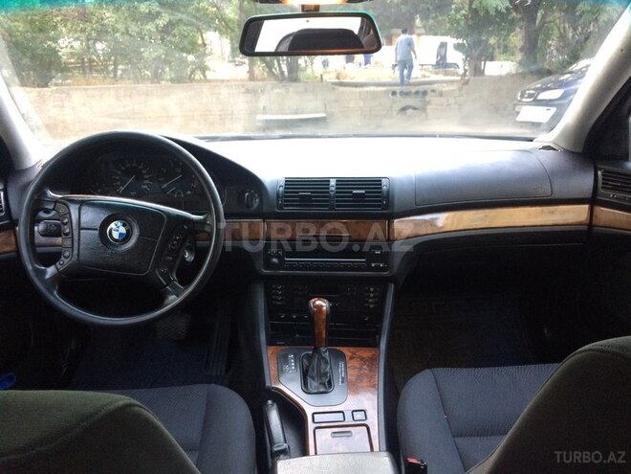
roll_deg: +2.1
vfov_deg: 48.2
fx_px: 529
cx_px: 316
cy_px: 237
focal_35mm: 29
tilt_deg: -14.1
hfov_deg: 61.7
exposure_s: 1/33
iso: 200
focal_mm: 4.15
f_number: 2.2
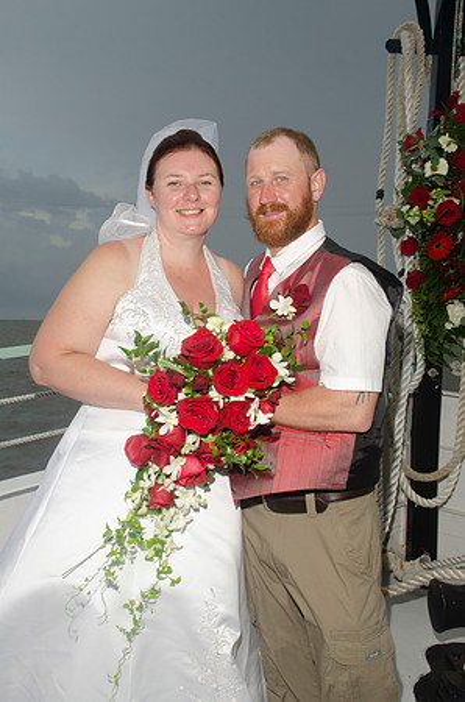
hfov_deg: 28.8
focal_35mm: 46
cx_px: 232
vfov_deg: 42.4
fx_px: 905
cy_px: 351
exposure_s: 1/250
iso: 100
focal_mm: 31
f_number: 9
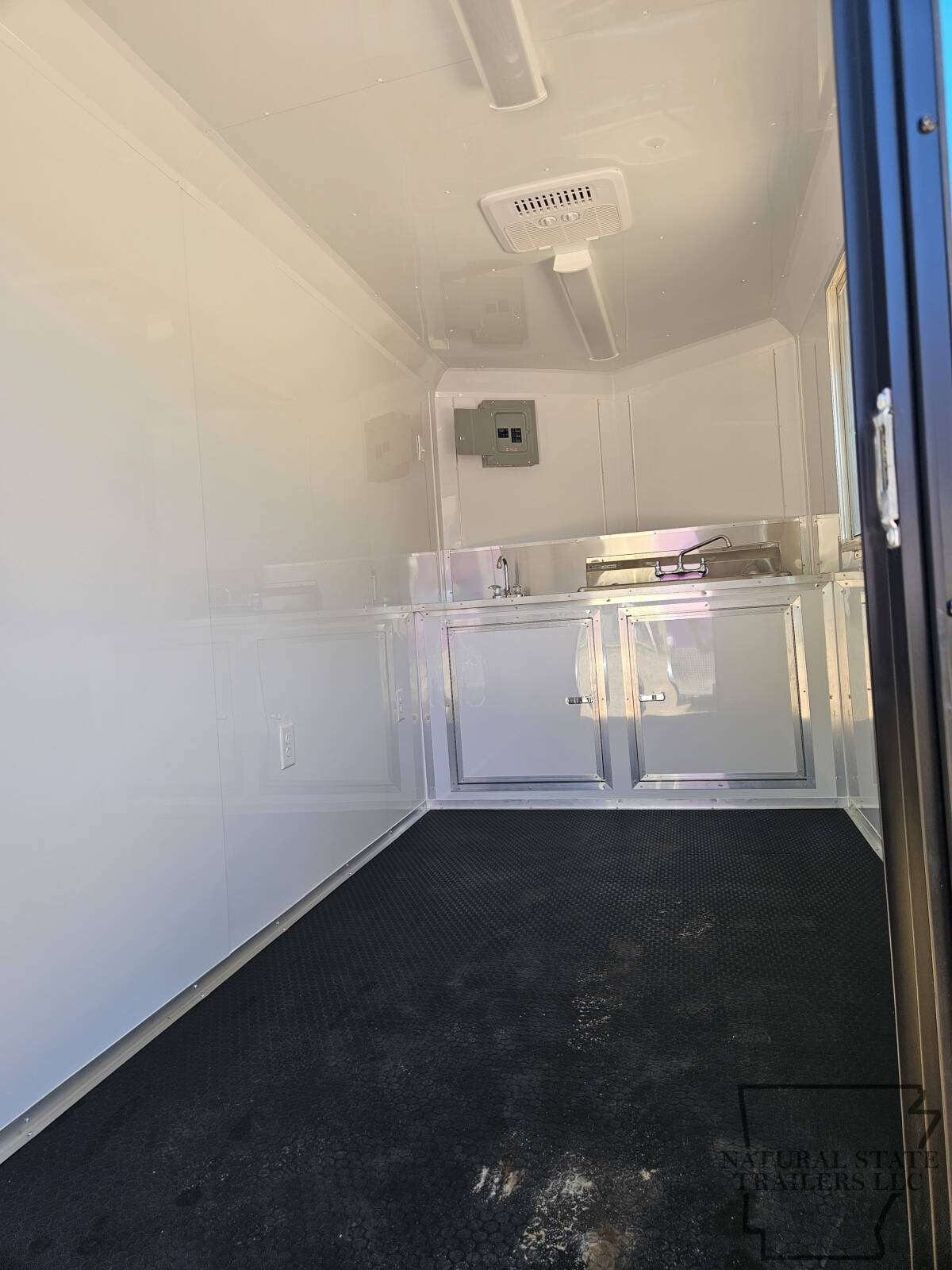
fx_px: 843
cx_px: 476
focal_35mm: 23
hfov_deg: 58.9
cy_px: 635
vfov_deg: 73.9
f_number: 1.8
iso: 25
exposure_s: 1/120
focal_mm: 5.4
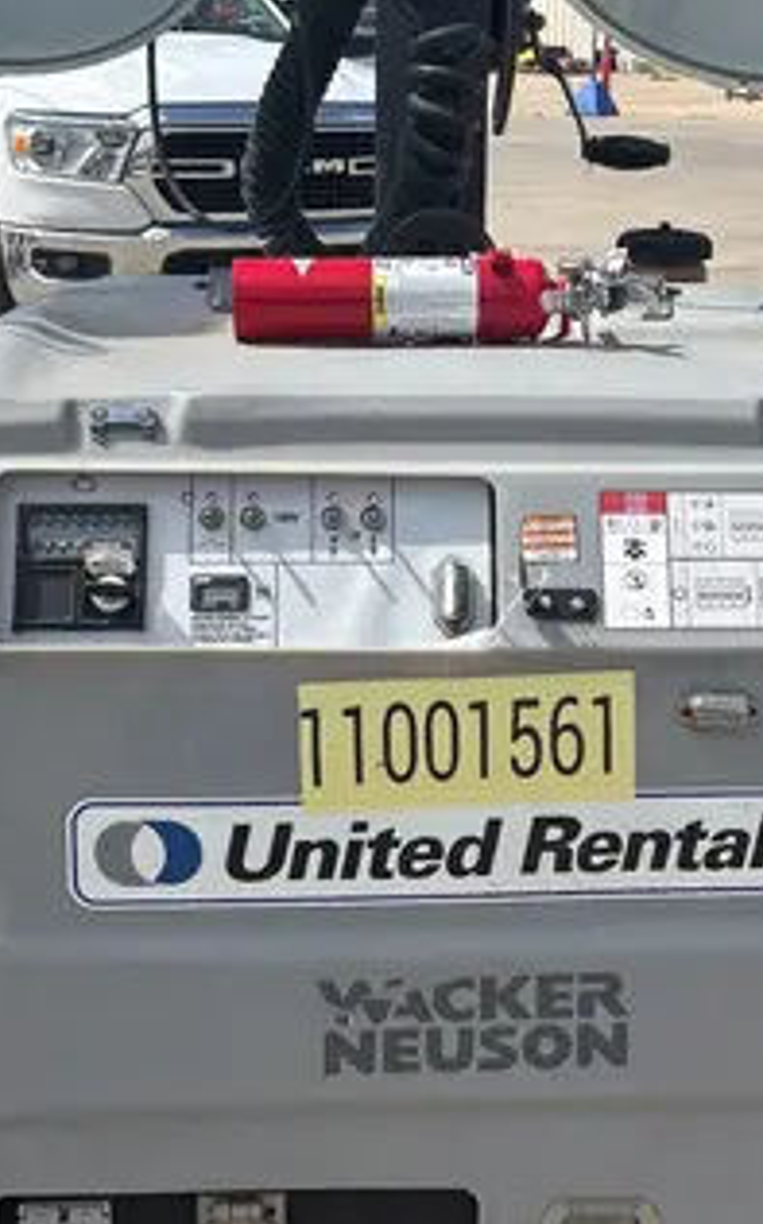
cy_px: 579
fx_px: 2133
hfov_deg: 20.2
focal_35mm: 64
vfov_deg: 32.0
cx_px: 492
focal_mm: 5.96
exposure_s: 1/3937
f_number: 1.6
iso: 50
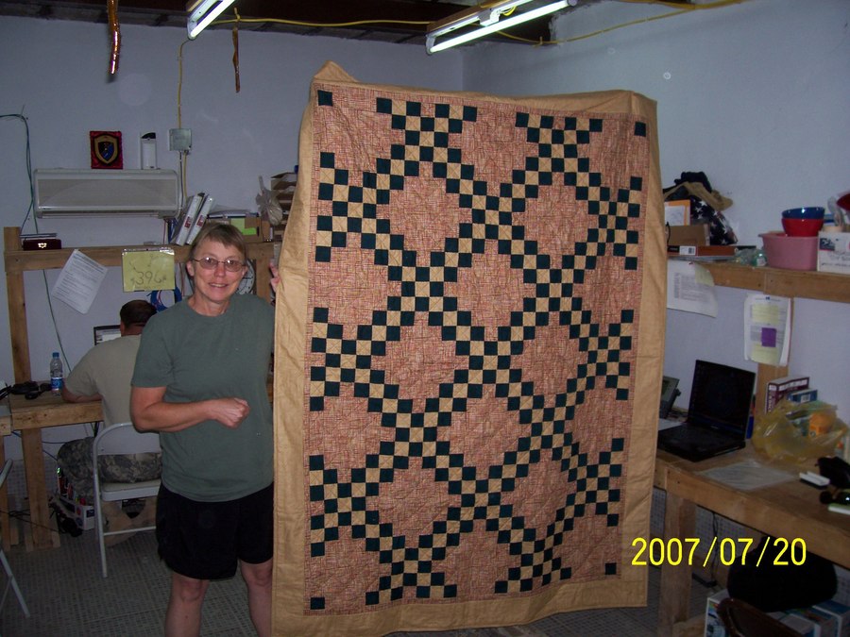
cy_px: 318
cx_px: 425
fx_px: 835
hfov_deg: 54.0
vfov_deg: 41.8
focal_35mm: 34
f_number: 2.7
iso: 80
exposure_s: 1/64
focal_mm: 5.6
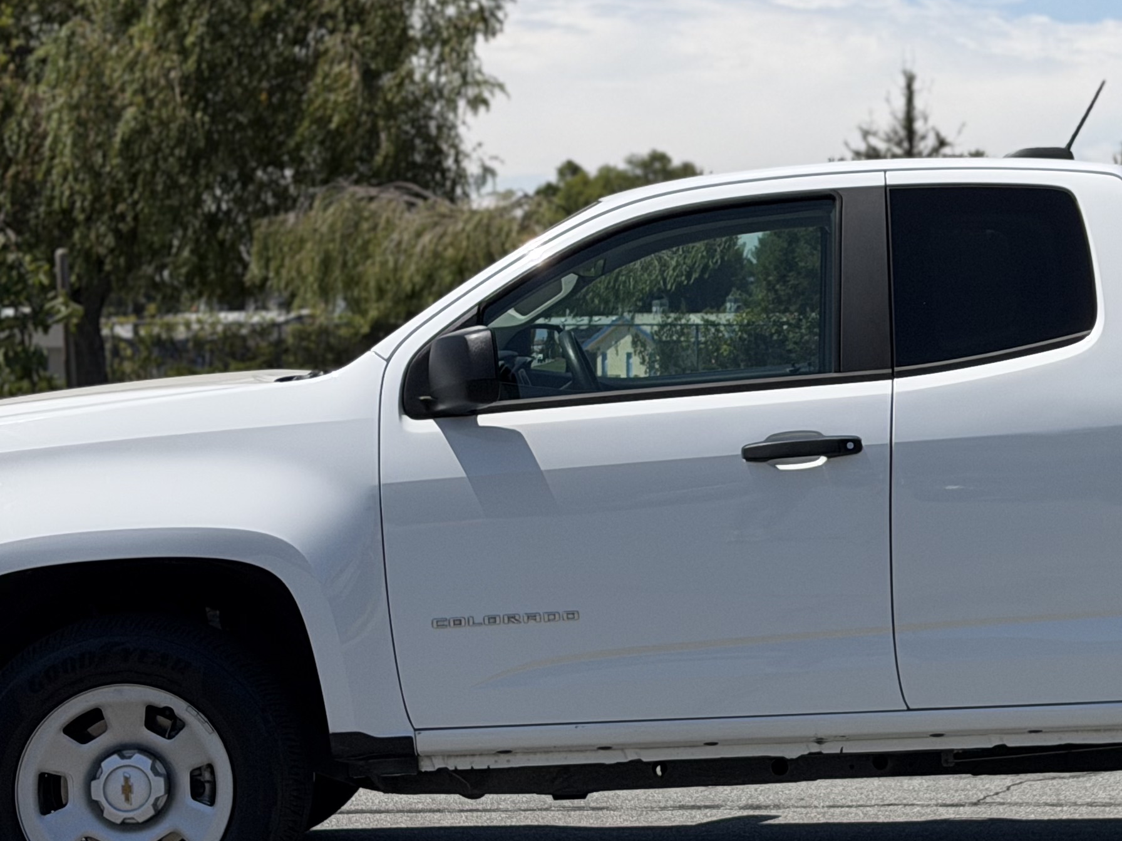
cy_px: 399
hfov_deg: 18.0
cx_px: 942
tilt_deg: -0.1
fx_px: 3501
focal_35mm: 108
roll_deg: +0.5
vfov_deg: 13.7
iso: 64
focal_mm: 6.76
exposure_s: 1/7874
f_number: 1.78
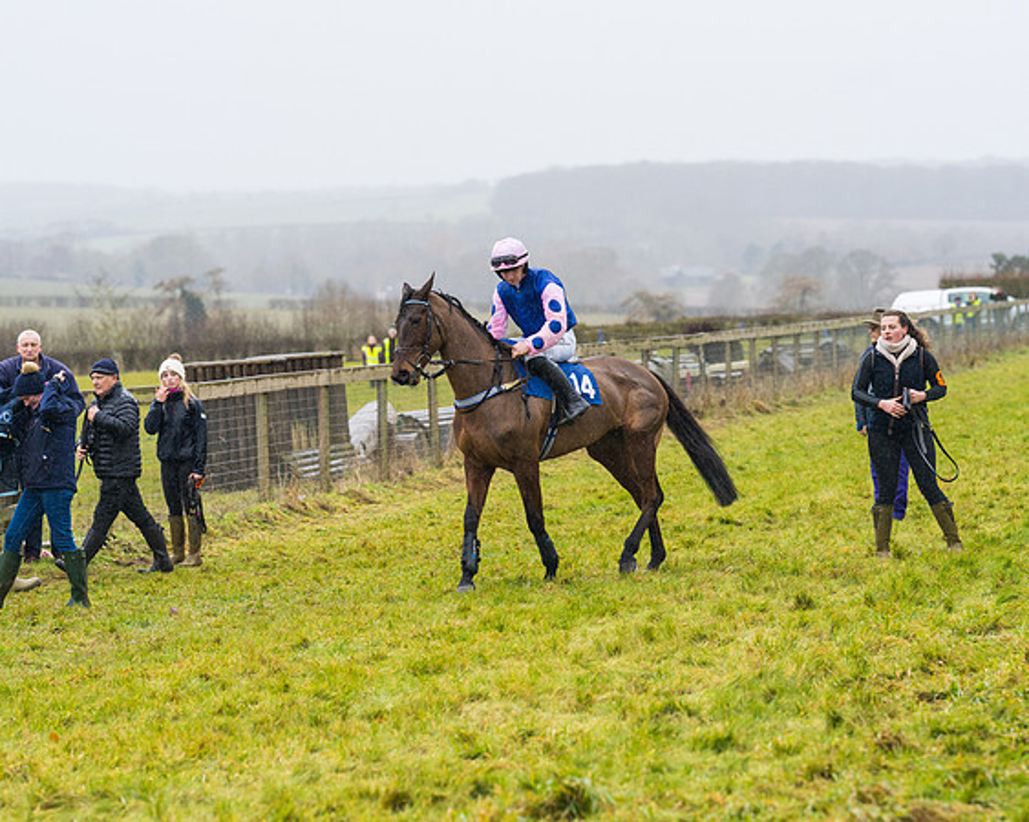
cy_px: 436
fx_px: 4912
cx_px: 508
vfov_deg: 9.6
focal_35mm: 161
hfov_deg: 12.0
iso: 800
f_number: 4
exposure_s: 1/1250
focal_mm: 135
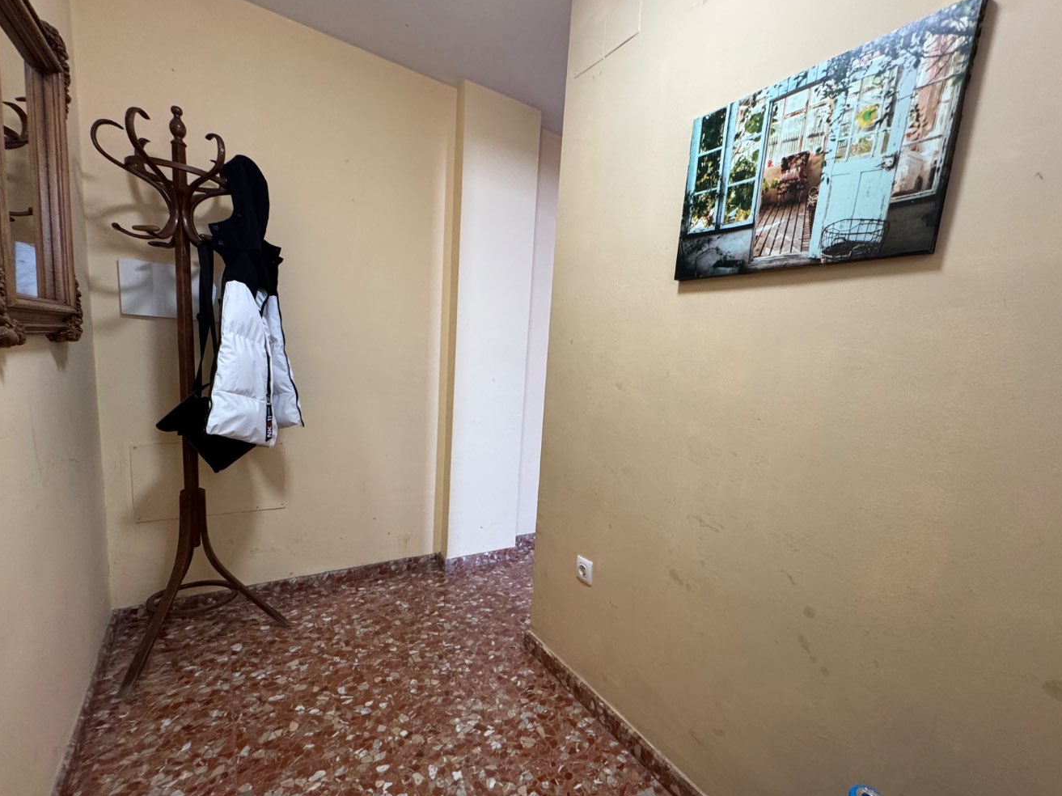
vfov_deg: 77.9
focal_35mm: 16
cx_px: 578
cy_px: 437
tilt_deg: -8.0
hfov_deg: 94.3
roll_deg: -4.5
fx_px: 491
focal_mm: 2.22
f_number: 2.2
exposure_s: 1/50
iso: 250
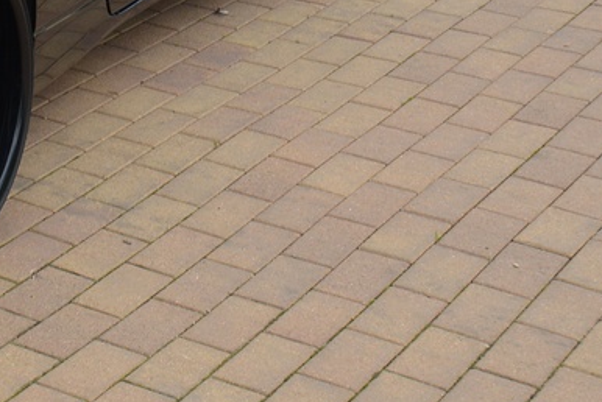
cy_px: -178
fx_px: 2025
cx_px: -288
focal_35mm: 121
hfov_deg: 15.6
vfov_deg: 11.0
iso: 200
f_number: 7.1
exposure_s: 1/200
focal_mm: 26
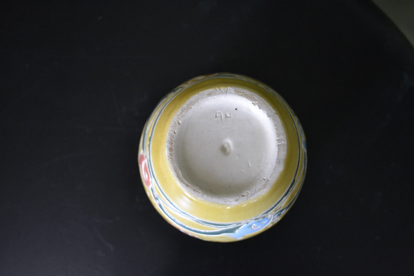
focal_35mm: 36
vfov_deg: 36.9
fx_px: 414
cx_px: 207
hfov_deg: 53.1
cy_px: 138
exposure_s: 1/60
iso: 2500
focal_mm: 24
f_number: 4
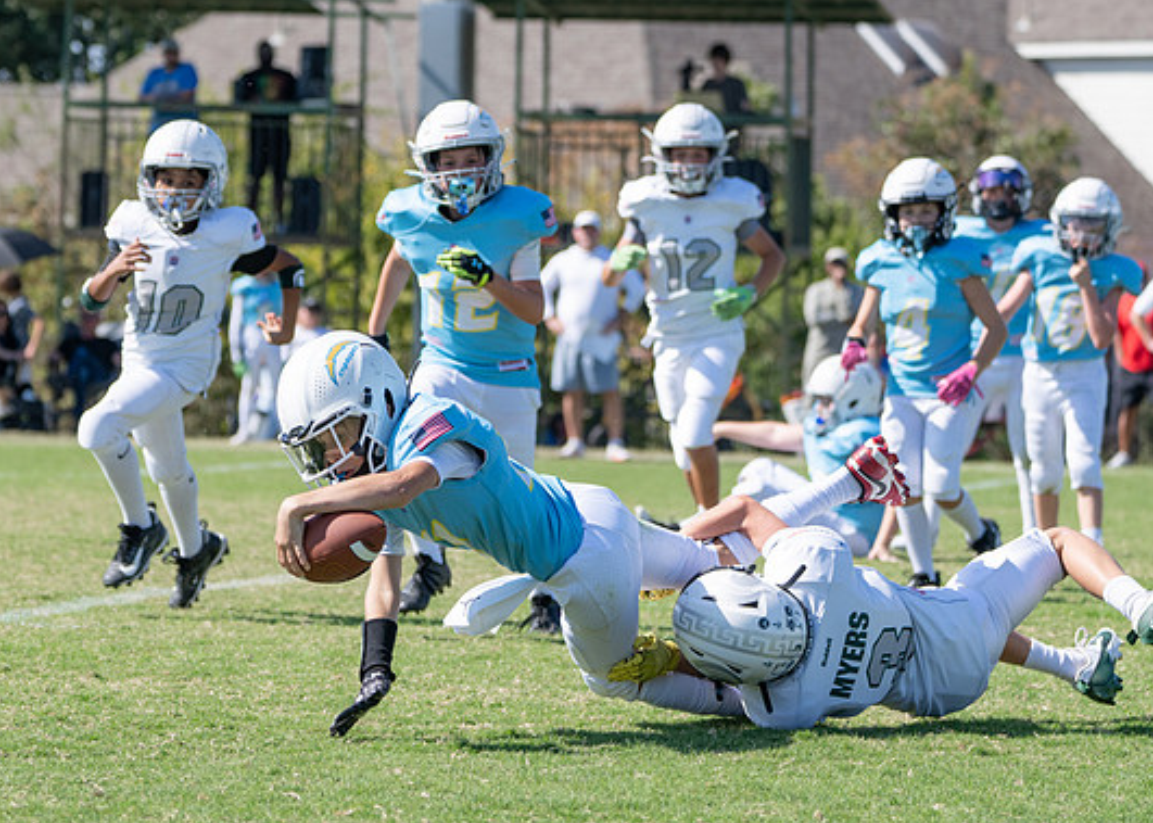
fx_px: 6842
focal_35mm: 209
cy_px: 371
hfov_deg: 9.6
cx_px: 466
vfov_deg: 6.9
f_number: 5
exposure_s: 1/1000
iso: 160
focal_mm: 146
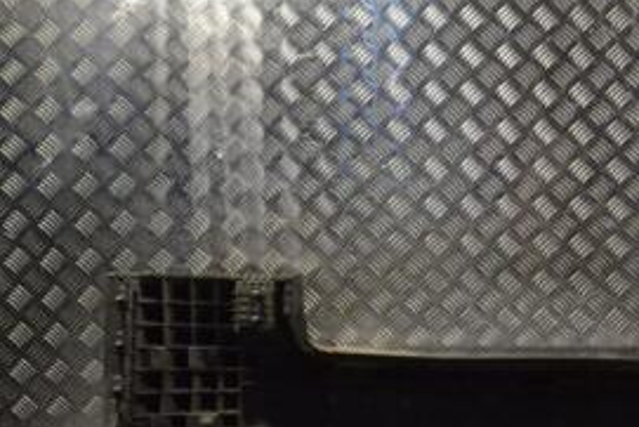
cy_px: 300
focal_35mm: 93
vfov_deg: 14.7
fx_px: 1652
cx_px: 632
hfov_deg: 21.2
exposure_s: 1/320
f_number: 9
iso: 3200
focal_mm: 28
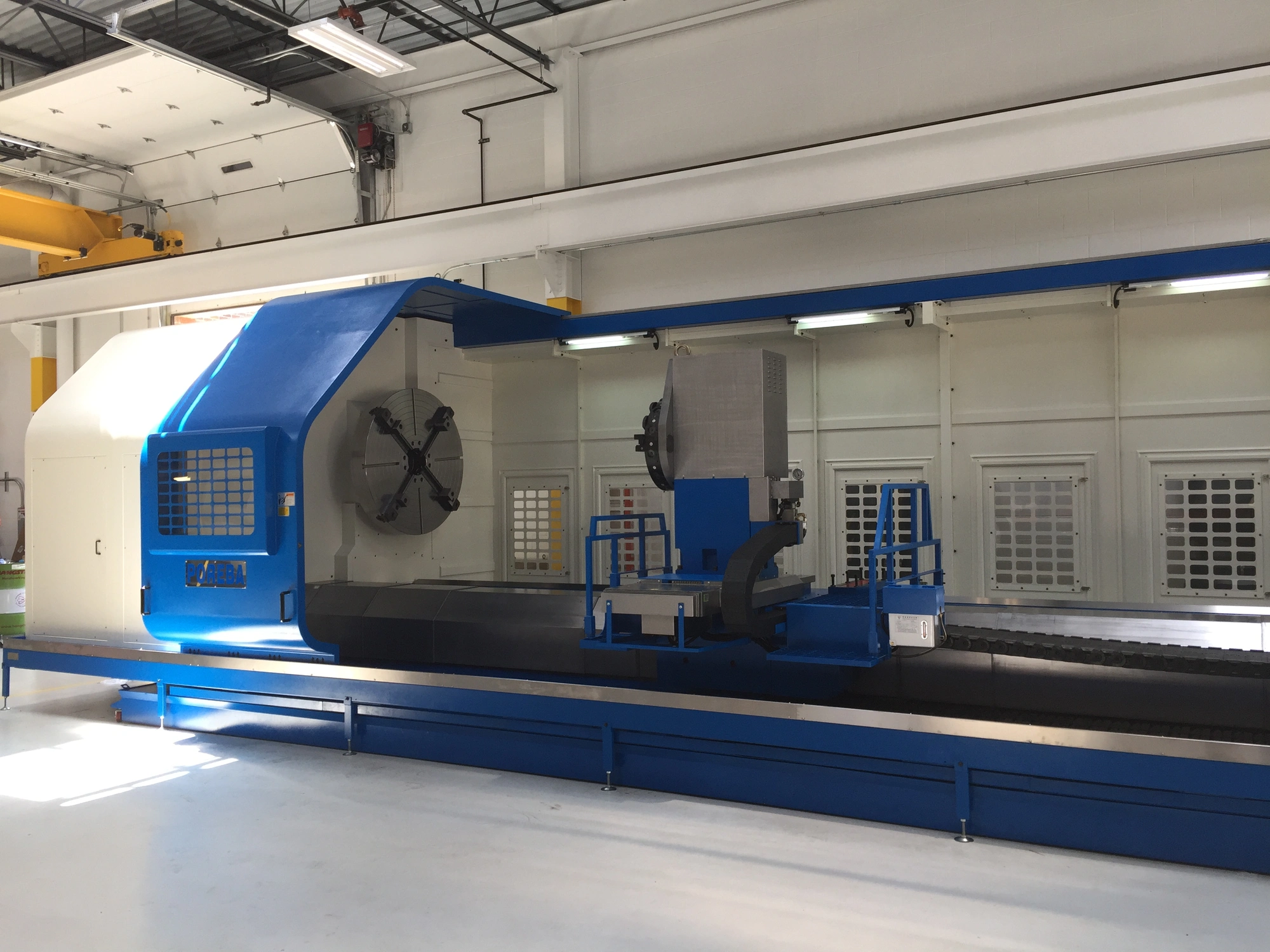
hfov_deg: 61.7
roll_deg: -0.5
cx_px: 635
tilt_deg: +1.9
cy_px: 476
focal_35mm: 29
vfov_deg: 48.2
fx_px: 1064
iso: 50
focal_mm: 4.15
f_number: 2.2
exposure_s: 1/120
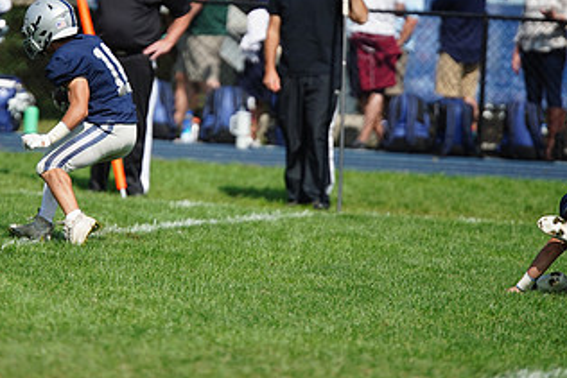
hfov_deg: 3.7
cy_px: 99
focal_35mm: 551
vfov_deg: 2.5
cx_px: 178
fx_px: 8682
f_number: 2.8
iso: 400
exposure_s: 1/6400
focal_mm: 300
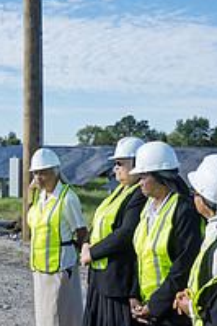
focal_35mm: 63
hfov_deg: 21.3
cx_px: 52
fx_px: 571
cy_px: 134
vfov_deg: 31.8
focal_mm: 28
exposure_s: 1/160
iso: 200
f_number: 16
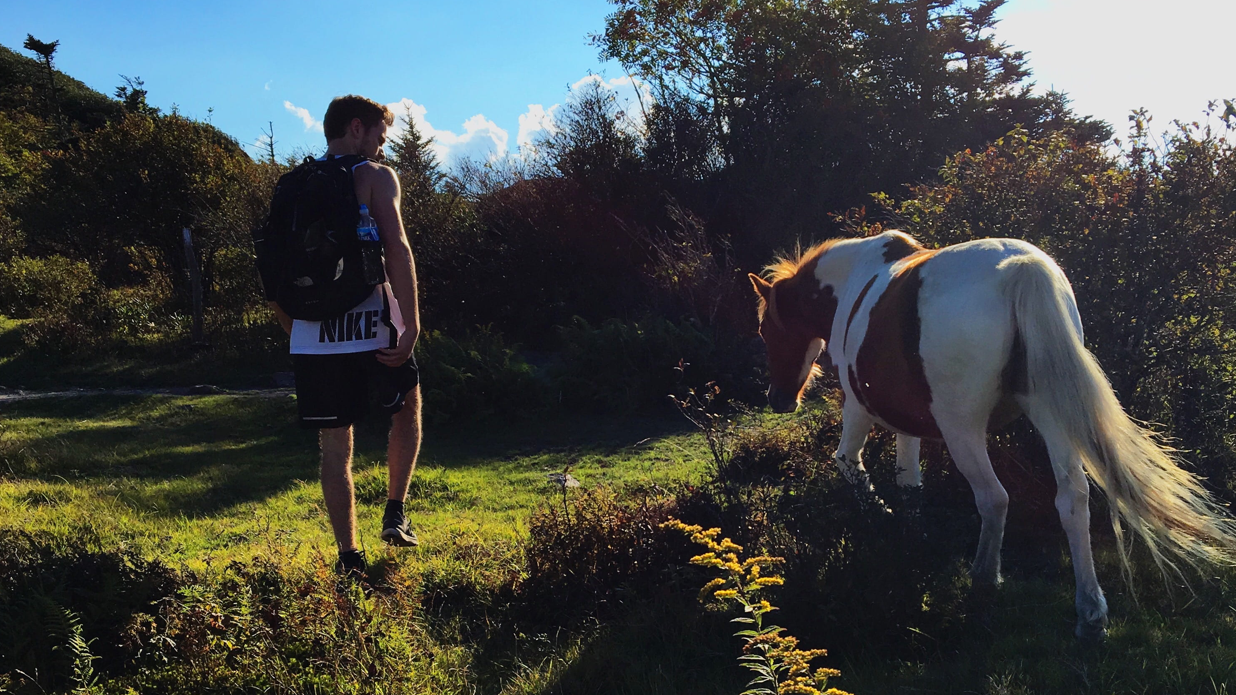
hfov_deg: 47.4
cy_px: 509
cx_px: 607
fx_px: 1409
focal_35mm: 43
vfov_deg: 27.4
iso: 25
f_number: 2.2
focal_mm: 4.15
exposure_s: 1/2024
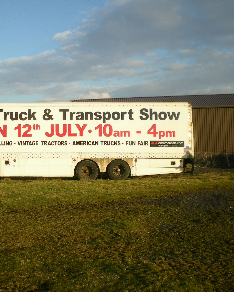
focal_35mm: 50
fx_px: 433
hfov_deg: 29.7
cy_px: 145
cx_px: 57
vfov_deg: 37.3
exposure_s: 1/266
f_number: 4.6
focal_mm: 6.3
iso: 50
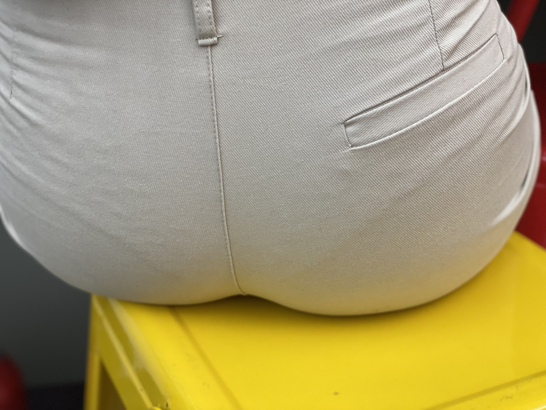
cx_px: 273
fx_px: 820
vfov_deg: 28.0
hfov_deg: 36.8
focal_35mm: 52
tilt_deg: -24.3
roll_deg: -1.6
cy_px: 205
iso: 160
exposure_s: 1/122
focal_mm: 6
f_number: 2
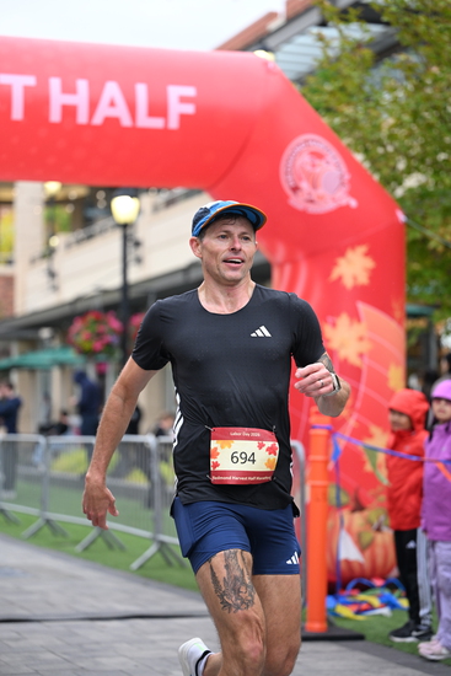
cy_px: 338
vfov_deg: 22.6
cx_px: 226
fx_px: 1690
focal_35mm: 90
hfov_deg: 15.2
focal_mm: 90
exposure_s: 1/1600
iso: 1000
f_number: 2.8
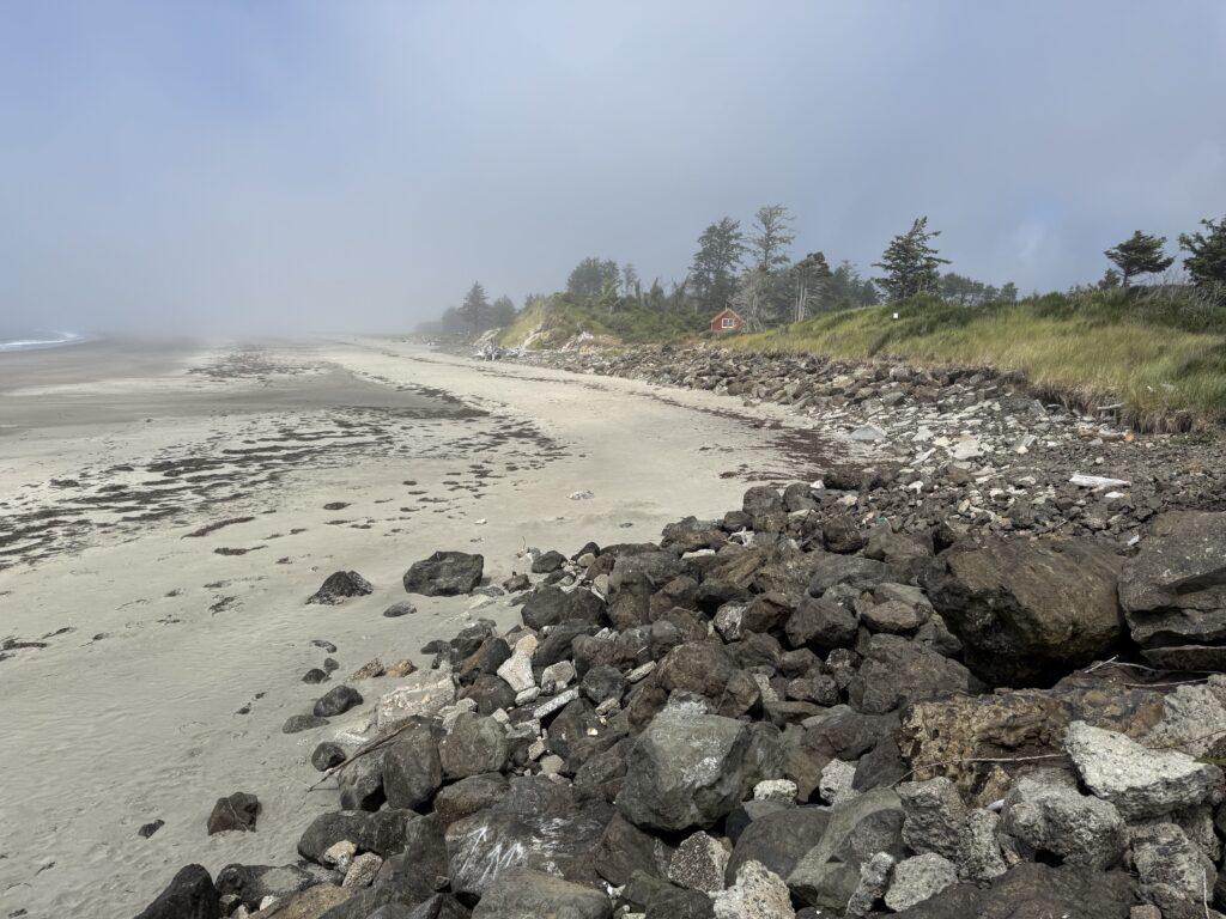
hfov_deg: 71.6
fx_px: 850
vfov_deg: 56.8
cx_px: 613
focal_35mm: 24
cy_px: 460
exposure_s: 1/6711
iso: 80
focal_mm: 6.76
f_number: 1.78
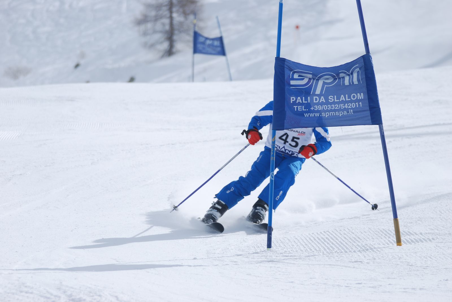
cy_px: 151
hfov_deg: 8.3
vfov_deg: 5.6
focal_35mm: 248
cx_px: 226
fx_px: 3111
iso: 100
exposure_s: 1/1250
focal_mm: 165
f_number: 5.3
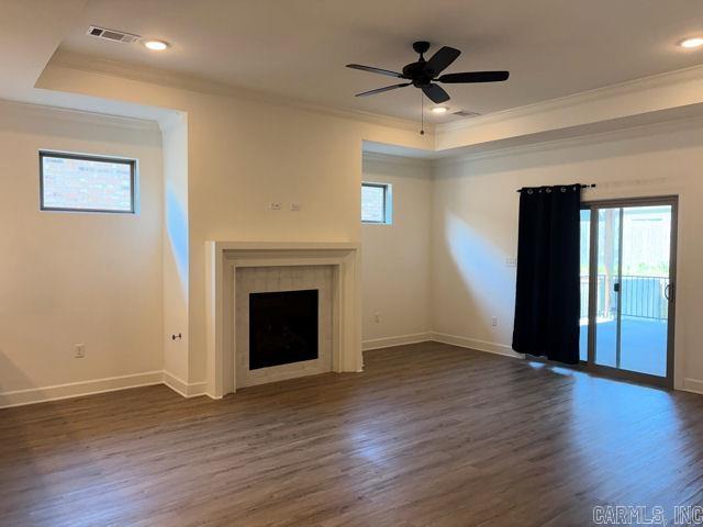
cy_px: 264
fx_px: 528
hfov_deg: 67.3
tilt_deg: -0.5
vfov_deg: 53.1
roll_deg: -0.4
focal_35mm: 26
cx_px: 352
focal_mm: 5.96
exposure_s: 1/120
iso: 125
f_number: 1.6
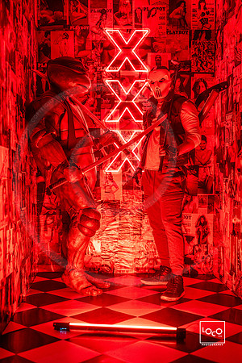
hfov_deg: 27.0
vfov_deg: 39.6
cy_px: 182
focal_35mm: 50
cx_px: 121
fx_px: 504
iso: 1250
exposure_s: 1/250
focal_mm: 50
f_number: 1.8
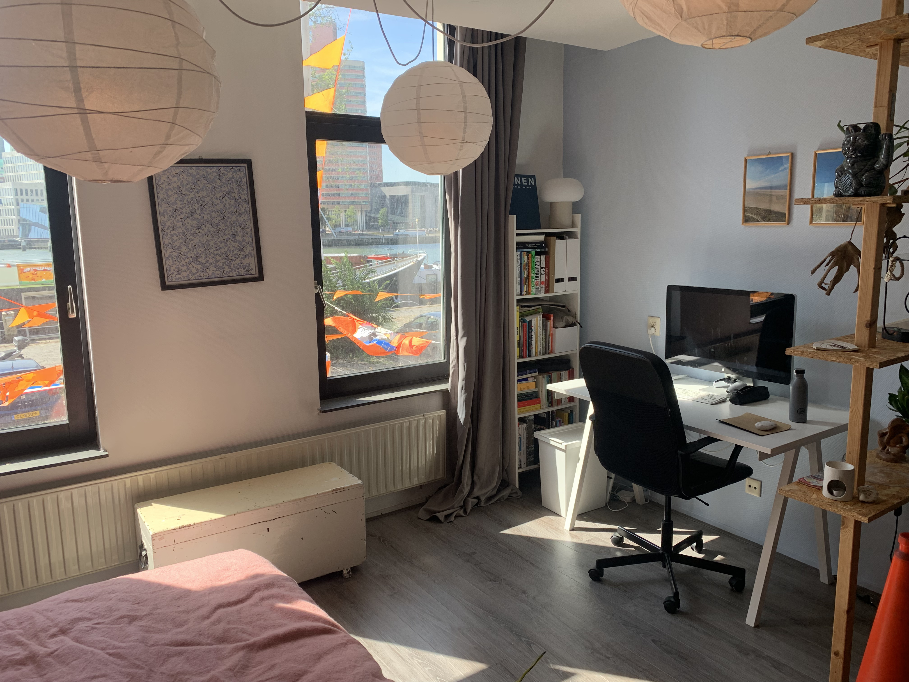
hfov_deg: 67.3
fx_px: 683
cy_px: 341
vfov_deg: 53.1
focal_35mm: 26
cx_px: 454
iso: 25
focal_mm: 4.25
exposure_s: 1/297
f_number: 1.8
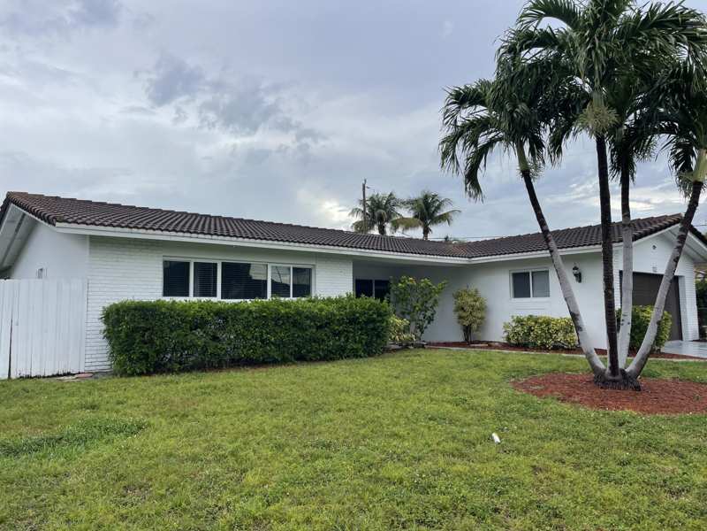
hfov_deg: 69.4
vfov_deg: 54.9
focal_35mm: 25
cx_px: 354
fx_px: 511
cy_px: 266
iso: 32
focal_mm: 5.1
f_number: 1.6
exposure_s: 1/1030
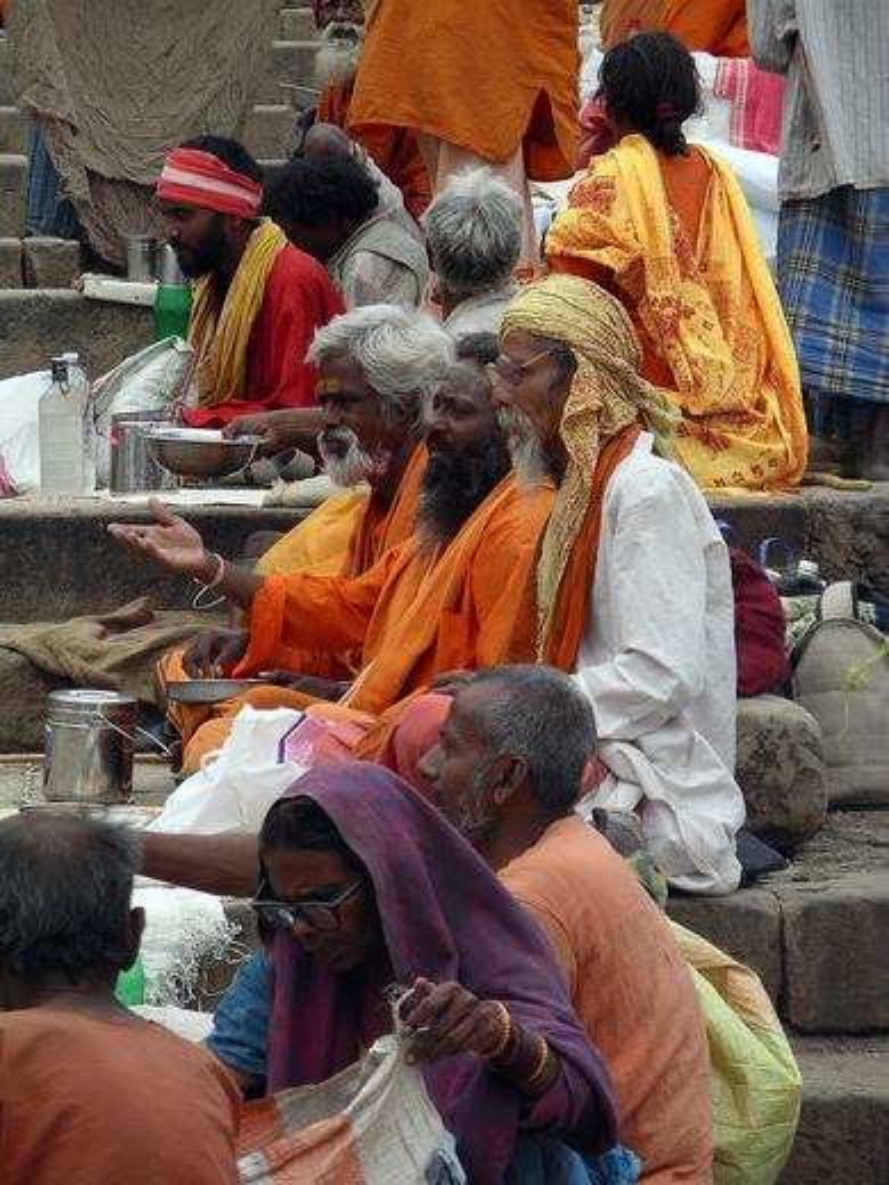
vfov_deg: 10.6
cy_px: 592
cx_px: 444
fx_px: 6403
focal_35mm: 187
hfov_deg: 7.9
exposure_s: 1/402
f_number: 4.6
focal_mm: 39
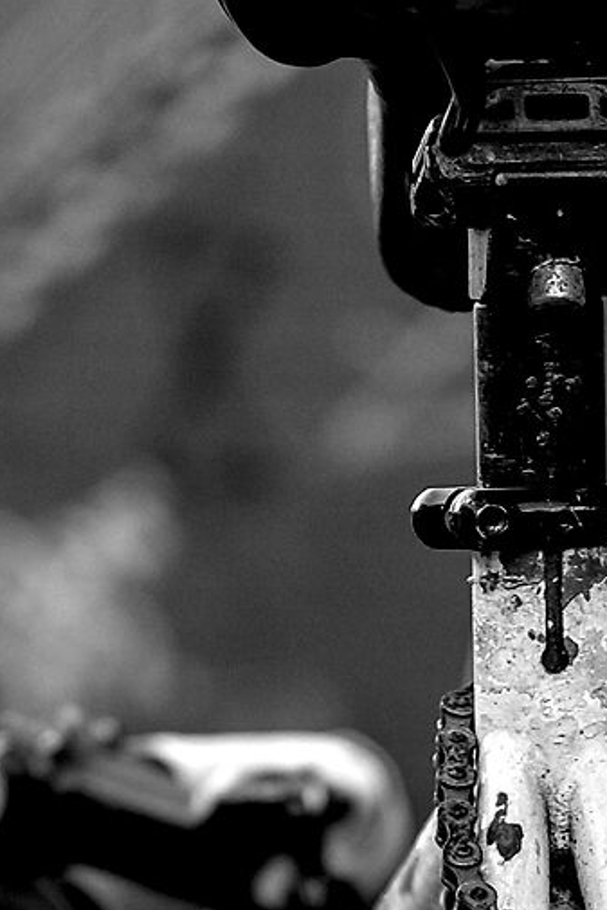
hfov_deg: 5.5
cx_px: 412
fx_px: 6369
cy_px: 1440
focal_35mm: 252
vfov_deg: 8.0
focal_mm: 35
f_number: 2
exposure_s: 1/150
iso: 200
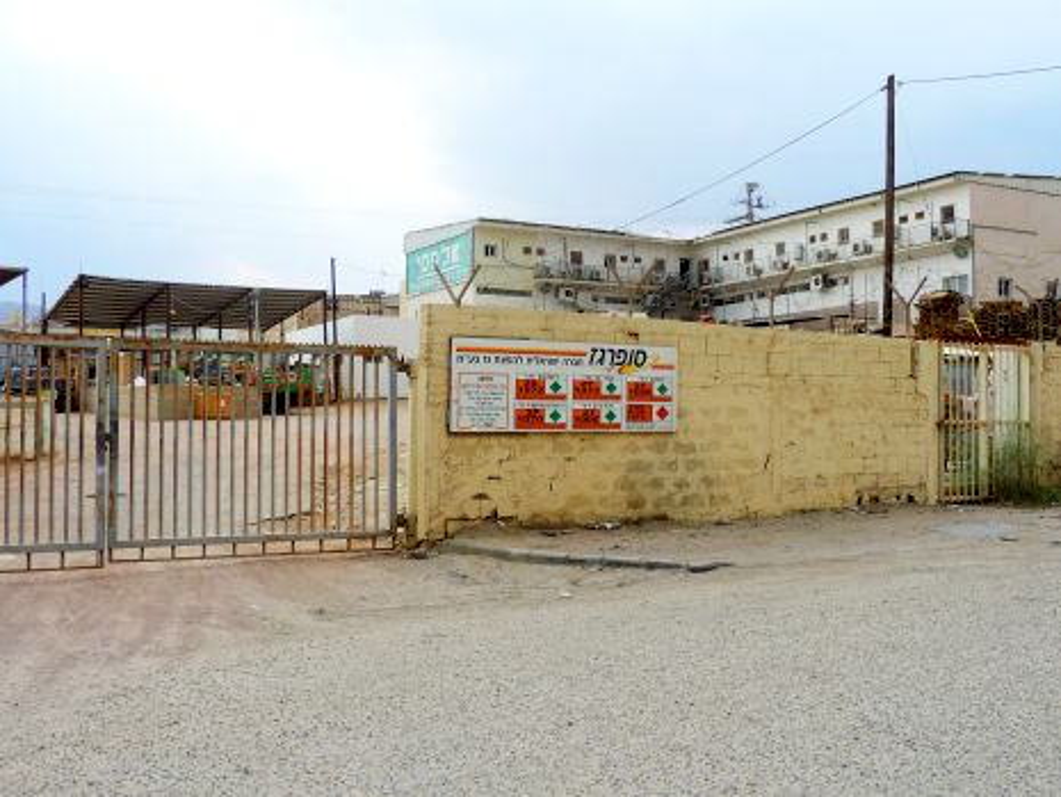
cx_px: 530
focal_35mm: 40
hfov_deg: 46.8
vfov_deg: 36.0
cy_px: 398
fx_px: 1226
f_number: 3.3
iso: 80
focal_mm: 7.1
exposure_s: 1/500
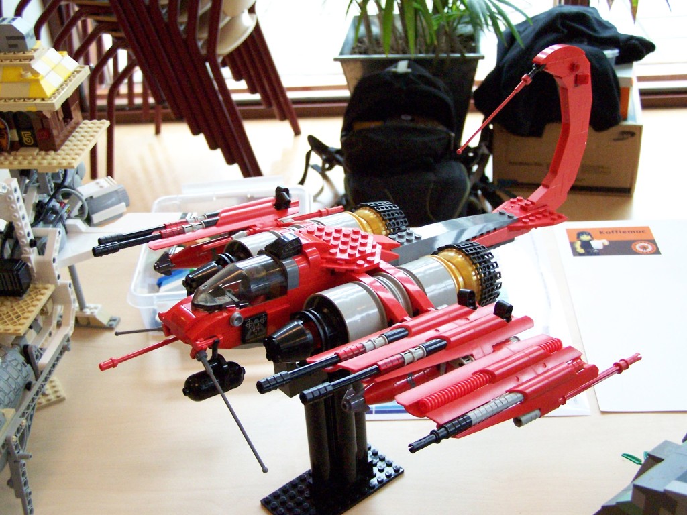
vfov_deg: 33.6
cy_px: 258
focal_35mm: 43
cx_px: 344
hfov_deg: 43.9
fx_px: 853
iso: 400
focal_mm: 7.1
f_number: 2.9
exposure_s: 1/250
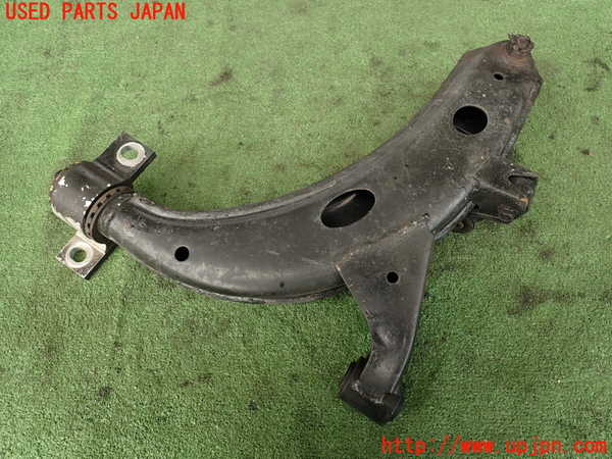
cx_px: 306
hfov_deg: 69.4
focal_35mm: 25
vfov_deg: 54.9
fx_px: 442
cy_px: 230
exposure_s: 1/100
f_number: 2.8
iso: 100
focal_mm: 4.5
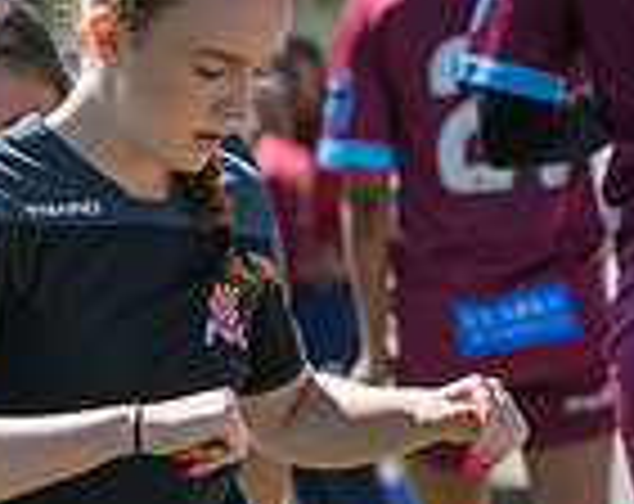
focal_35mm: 546
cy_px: 694
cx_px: -400
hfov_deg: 3.5
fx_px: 10217
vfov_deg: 2.8
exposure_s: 1/1250
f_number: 4
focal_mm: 98
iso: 200
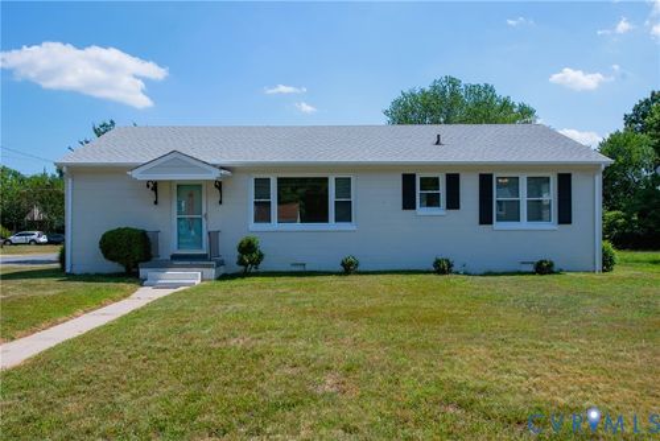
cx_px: 330
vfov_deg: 53.2
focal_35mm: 24
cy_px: 220
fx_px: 440
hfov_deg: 73.7
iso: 200
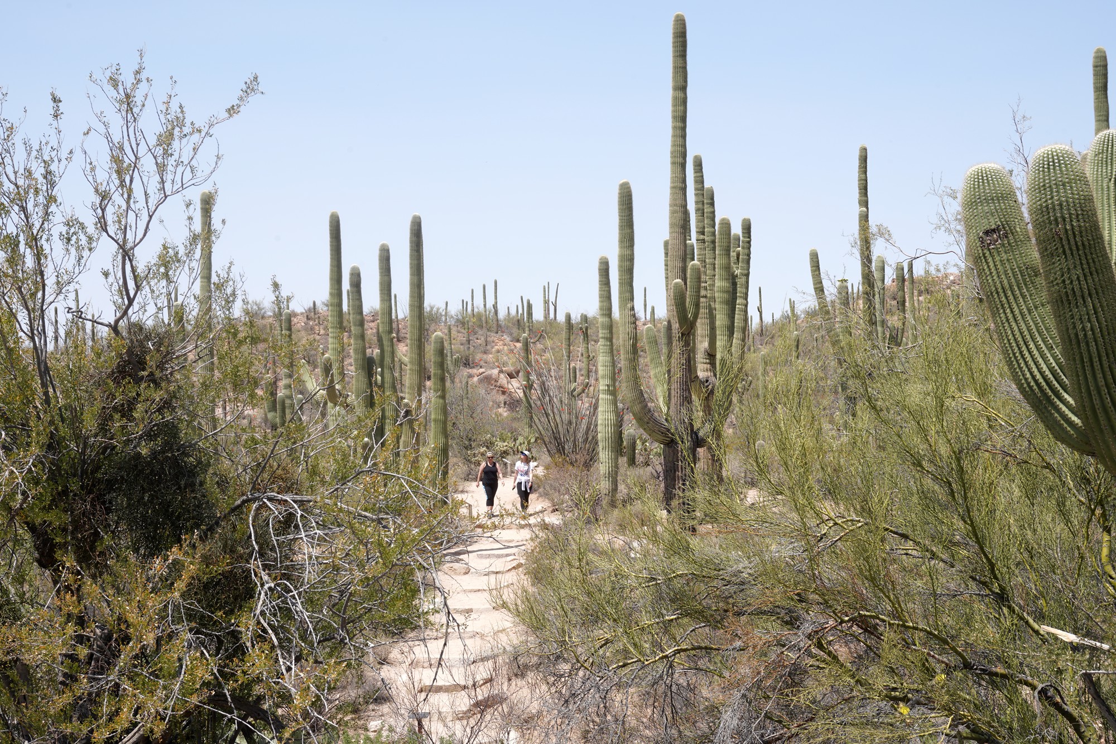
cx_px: 558
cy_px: 372
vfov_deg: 22.6
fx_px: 1860
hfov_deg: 33.4
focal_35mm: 60
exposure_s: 1/80
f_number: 16
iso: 100
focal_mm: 60
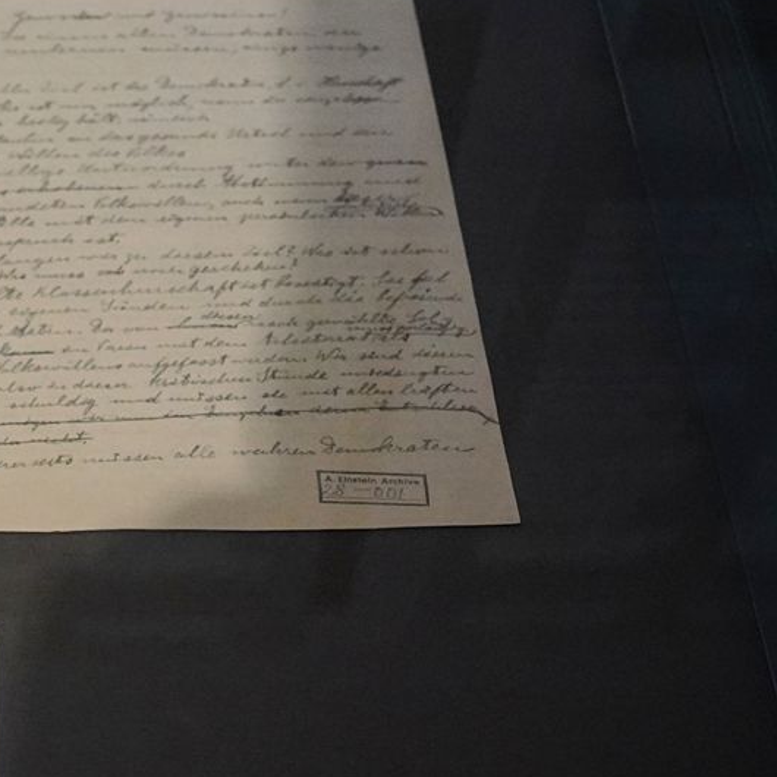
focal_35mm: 77
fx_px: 1955
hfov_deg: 20.6
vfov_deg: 21.8
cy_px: 754
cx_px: -218
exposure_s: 1/80
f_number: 3.2
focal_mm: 24
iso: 5000
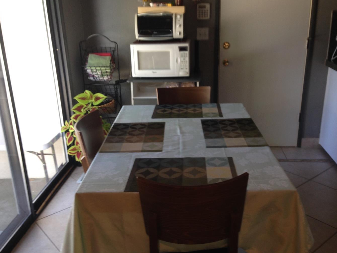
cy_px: 130
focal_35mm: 37
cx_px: 168
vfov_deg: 38.6
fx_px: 360
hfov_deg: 50.2
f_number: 2.4
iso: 64
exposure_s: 1/20
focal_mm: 4.12
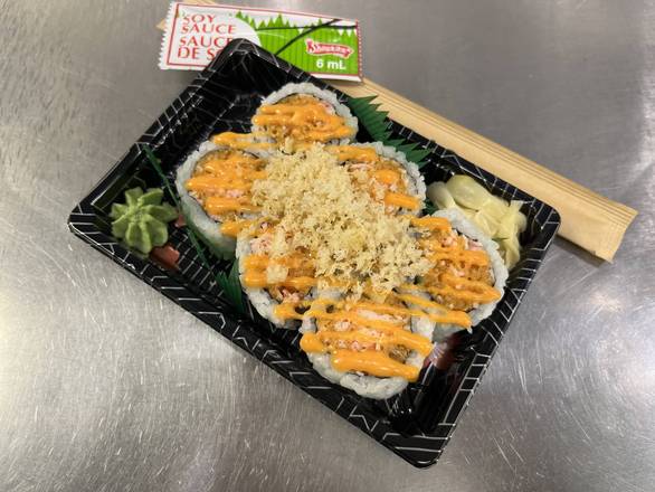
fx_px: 492
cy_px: 246
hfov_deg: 67.3
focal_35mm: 26
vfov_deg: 53.1
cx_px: 328
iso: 64
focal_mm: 5.1
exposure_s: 1/60
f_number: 1.6
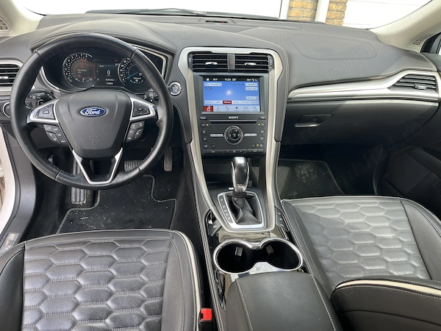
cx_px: 220
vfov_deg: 53.1
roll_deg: -4.1
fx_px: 331
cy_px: 166
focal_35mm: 26
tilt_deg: -30.9
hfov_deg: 67.3
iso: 50
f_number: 1.6
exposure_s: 1/122
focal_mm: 5.1
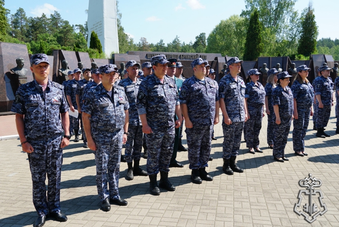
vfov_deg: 41.7
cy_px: 114
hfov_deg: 59.5
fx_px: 297
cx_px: 170
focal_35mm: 32
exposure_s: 1/320
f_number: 5
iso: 100
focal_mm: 21
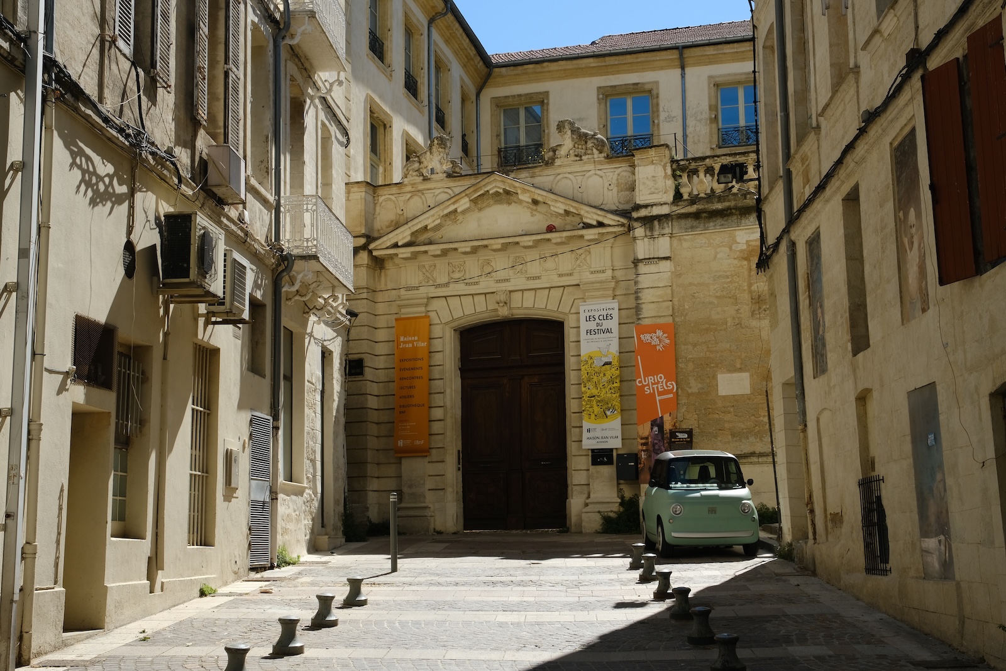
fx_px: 1313
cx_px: 503
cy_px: 336
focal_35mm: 47
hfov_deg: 41.9
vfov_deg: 28.7
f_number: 11
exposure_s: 1/350
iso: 400
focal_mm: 31.1
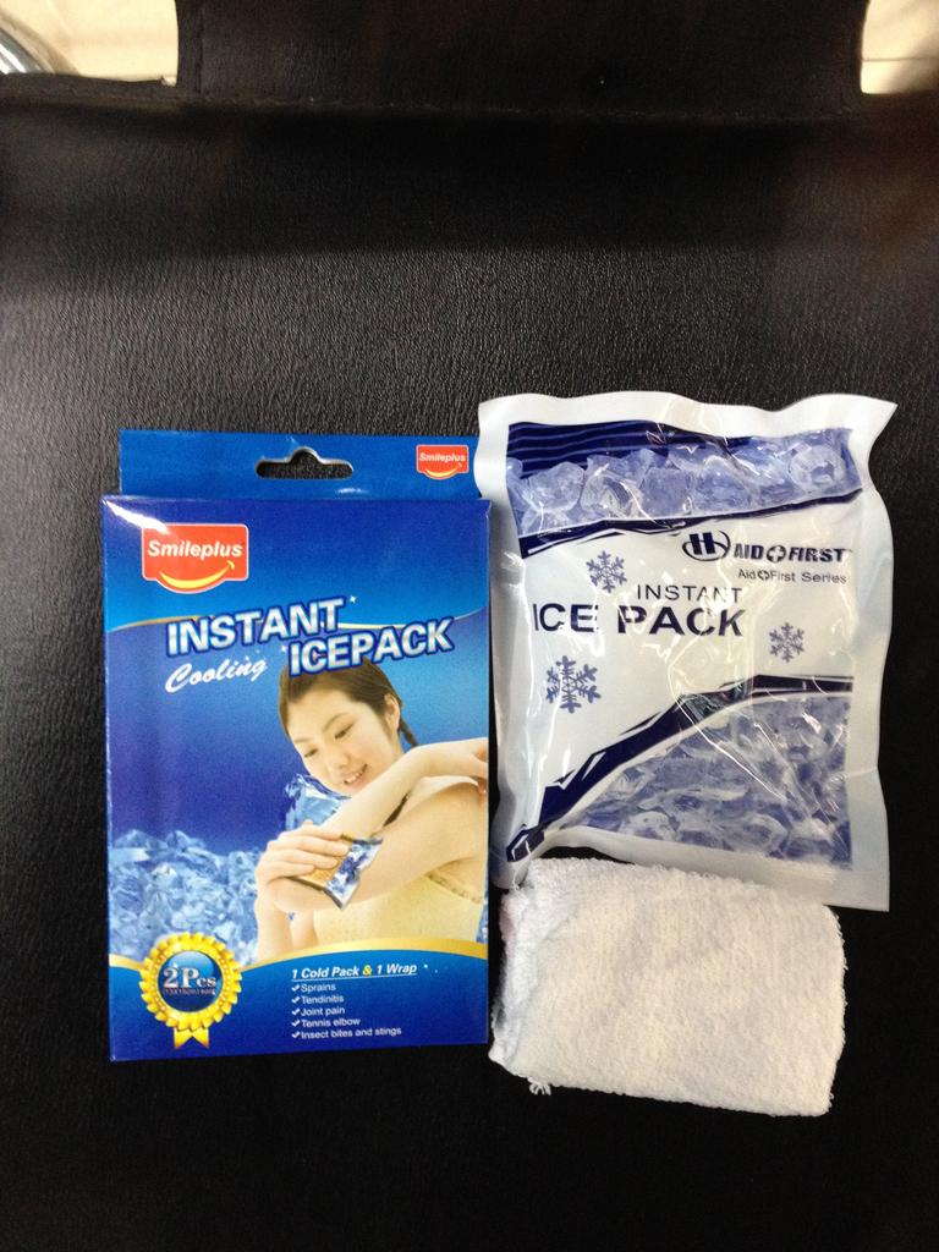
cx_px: 470
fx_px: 1266
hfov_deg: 40.7
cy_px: 626
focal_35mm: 35
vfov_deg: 52.6
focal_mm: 4.28
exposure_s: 1/20
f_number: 2.4
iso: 200
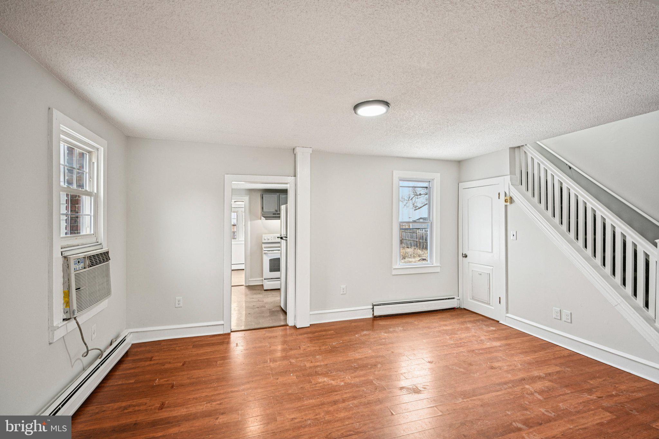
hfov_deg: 96.7
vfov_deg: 73.7
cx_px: 330
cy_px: 220
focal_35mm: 16
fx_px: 293
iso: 400
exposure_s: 1/25
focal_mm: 16
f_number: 8
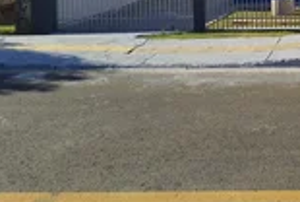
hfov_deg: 28.7
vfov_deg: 20.2
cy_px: -57
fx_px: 518
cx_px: 346
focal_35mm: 62
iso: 50
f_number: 1.8
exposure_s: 1/1136
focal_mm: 5.23
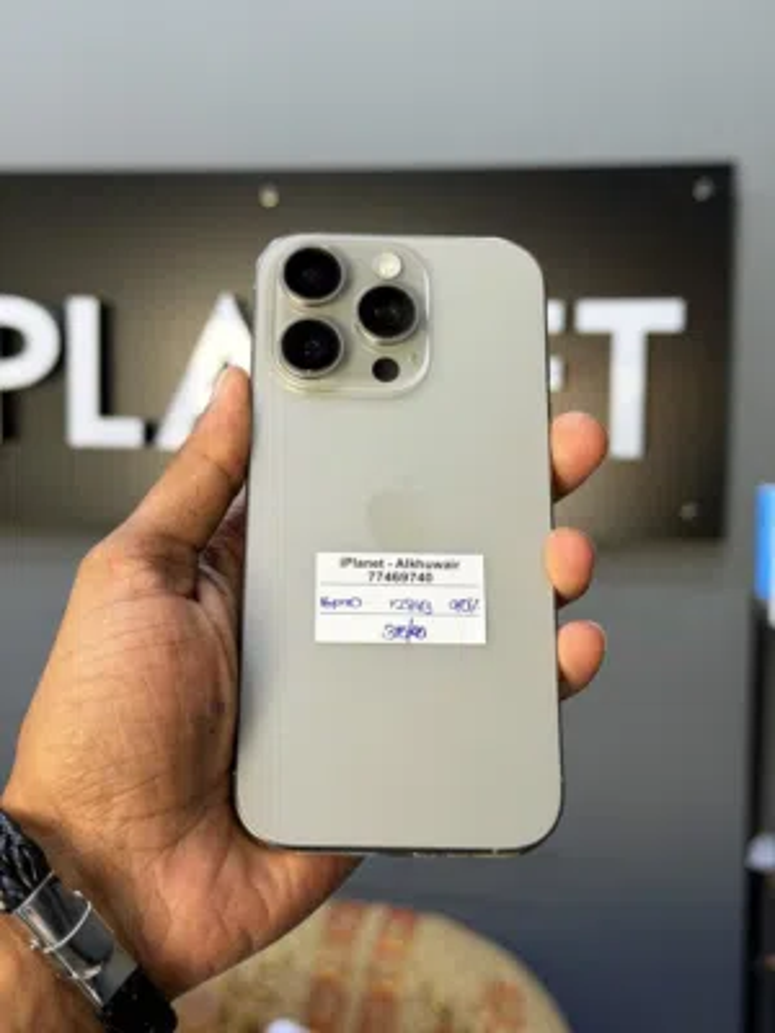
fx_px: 1433
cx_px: 388
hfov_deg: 30.3
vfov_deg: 39.7
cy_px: 516
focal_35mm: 48
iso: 50
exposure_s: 1/50
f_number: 1.78
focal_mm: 6.76
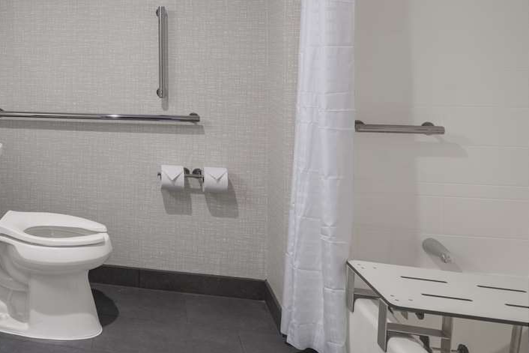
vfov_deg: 37.1
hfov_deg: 47.3
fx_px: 500
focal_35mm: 34
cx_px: 11
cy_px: 57
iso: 100
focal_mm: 16
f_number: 9
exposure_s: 1/60
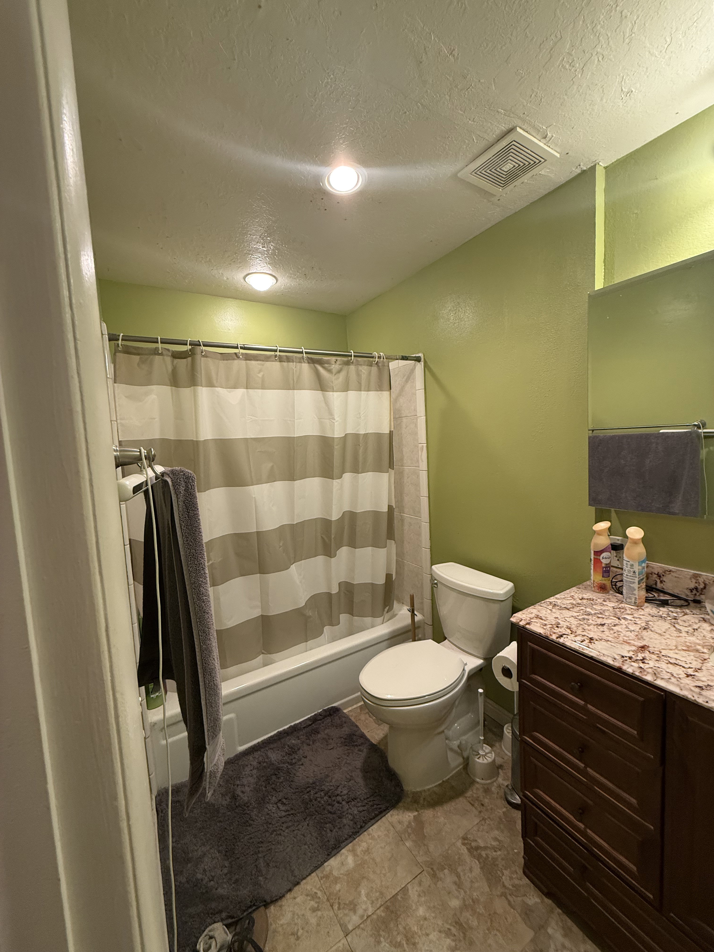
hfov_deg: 85.7
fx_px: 385
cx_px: 357
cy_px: 476
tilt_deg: -5.2
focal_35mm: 14
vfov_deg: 102.1
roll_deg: +2.7
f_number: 2.2
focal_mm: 2.22
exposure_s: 1/60
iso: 200
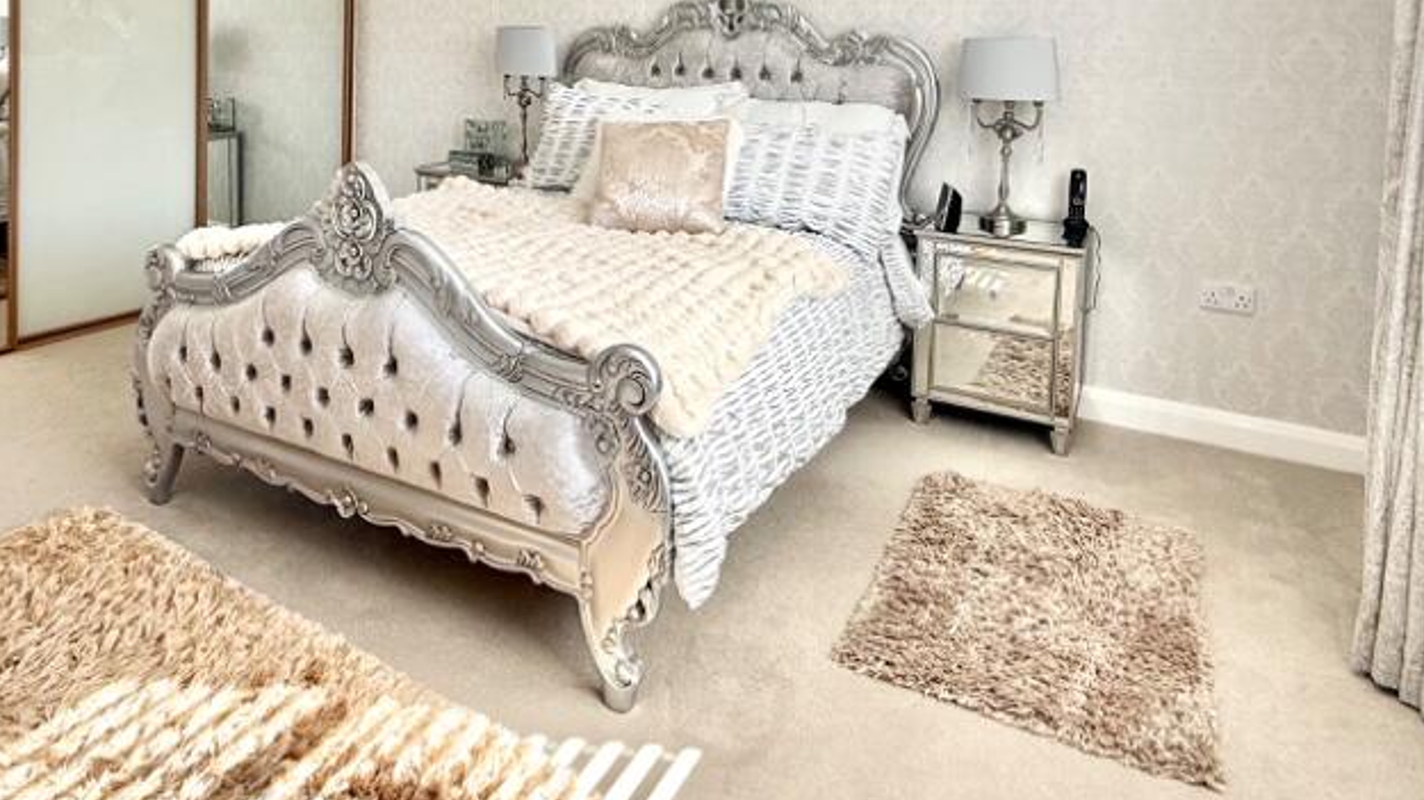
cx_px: 649
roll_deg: -1.8
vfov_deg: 42.4
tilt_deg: -2.2
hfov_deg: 73.9
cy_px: 89
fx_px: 944
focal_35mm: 25
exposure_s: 1/128
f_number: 2.2
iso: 50
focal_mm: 2.22
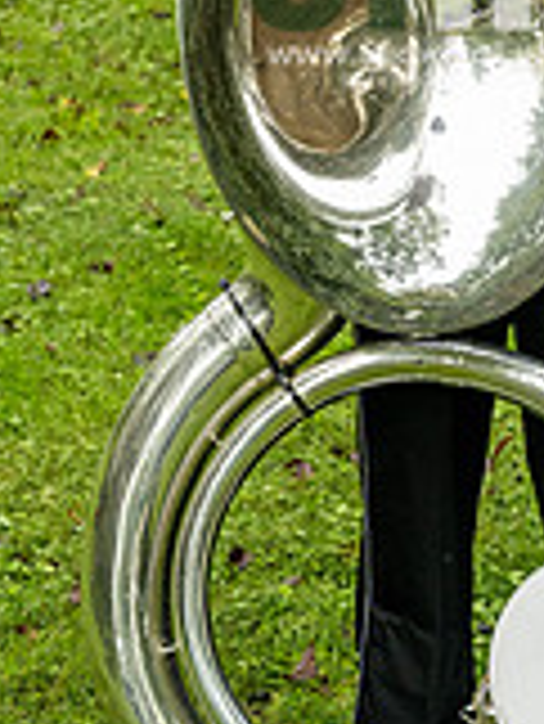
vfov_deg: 15.3
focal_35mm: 126
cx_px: 450
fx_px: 2637
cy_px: -40
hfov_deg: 11.7
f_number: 4
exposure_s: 1/640
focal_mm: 47
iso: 800
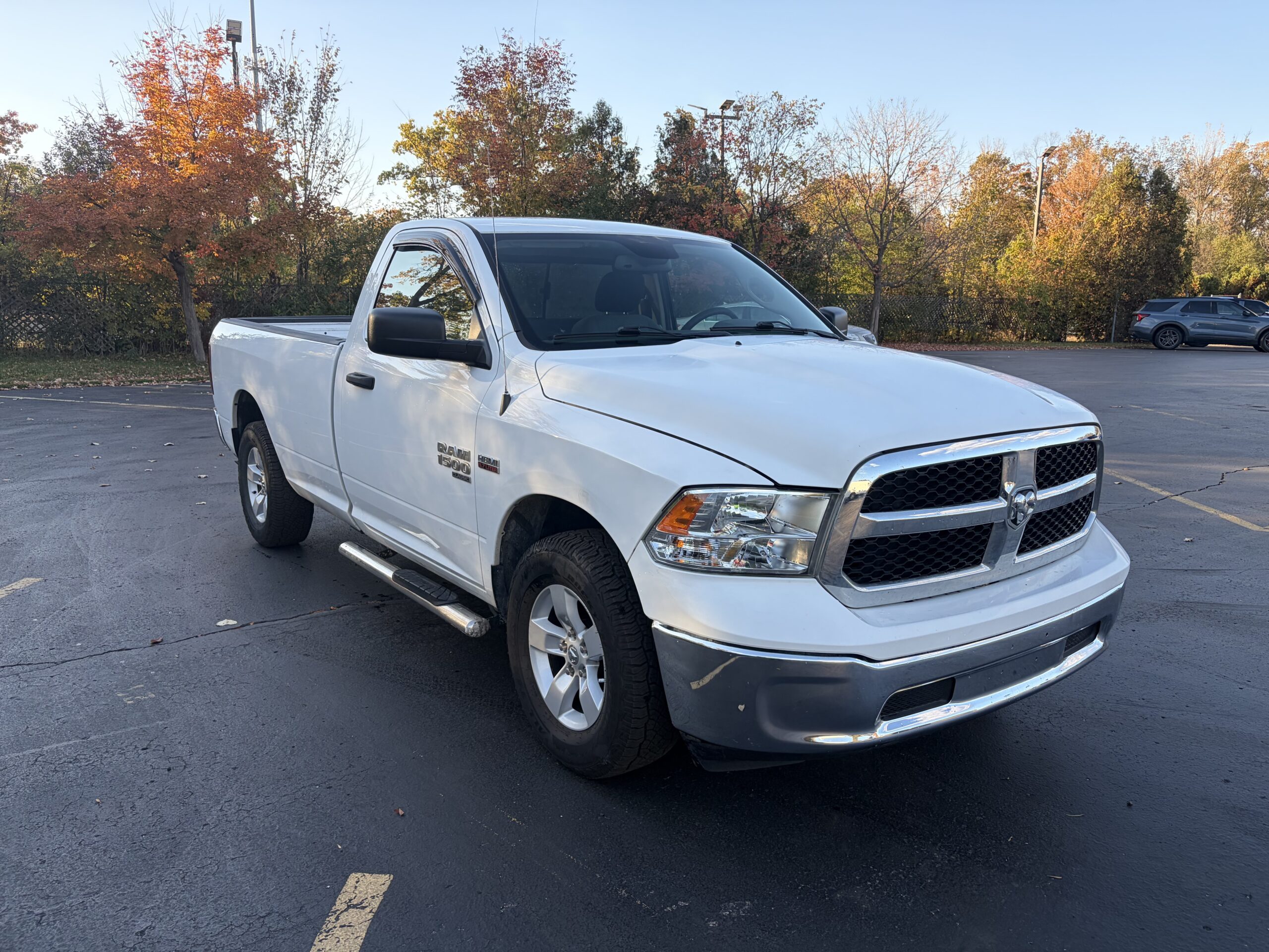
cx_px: 634
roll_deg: -1.3
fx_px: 953
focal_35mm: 26
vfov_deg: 53.1
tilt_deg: -10.3
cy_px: 476
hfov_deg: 67.3
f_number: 1.6
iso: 64
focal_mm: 5.96
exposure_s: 1/791
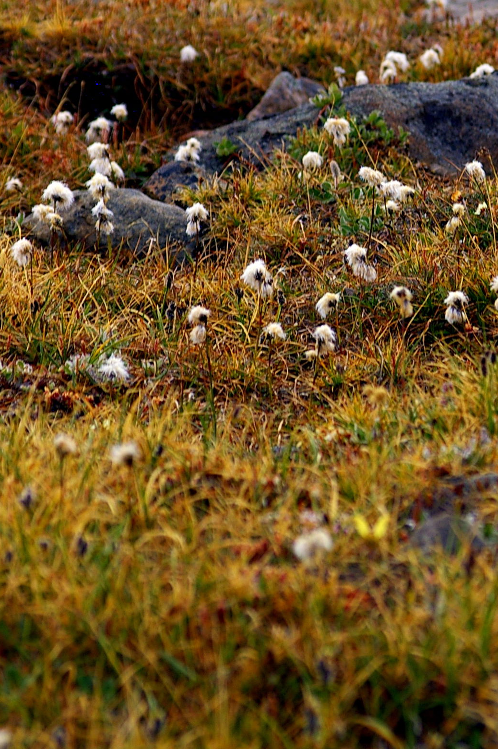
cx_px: 394
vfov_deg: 5.4
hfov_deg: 3.6
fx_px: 7961
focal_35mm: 383
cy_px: 225
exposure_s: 1/200
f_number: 7.1
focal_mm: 138
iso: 200
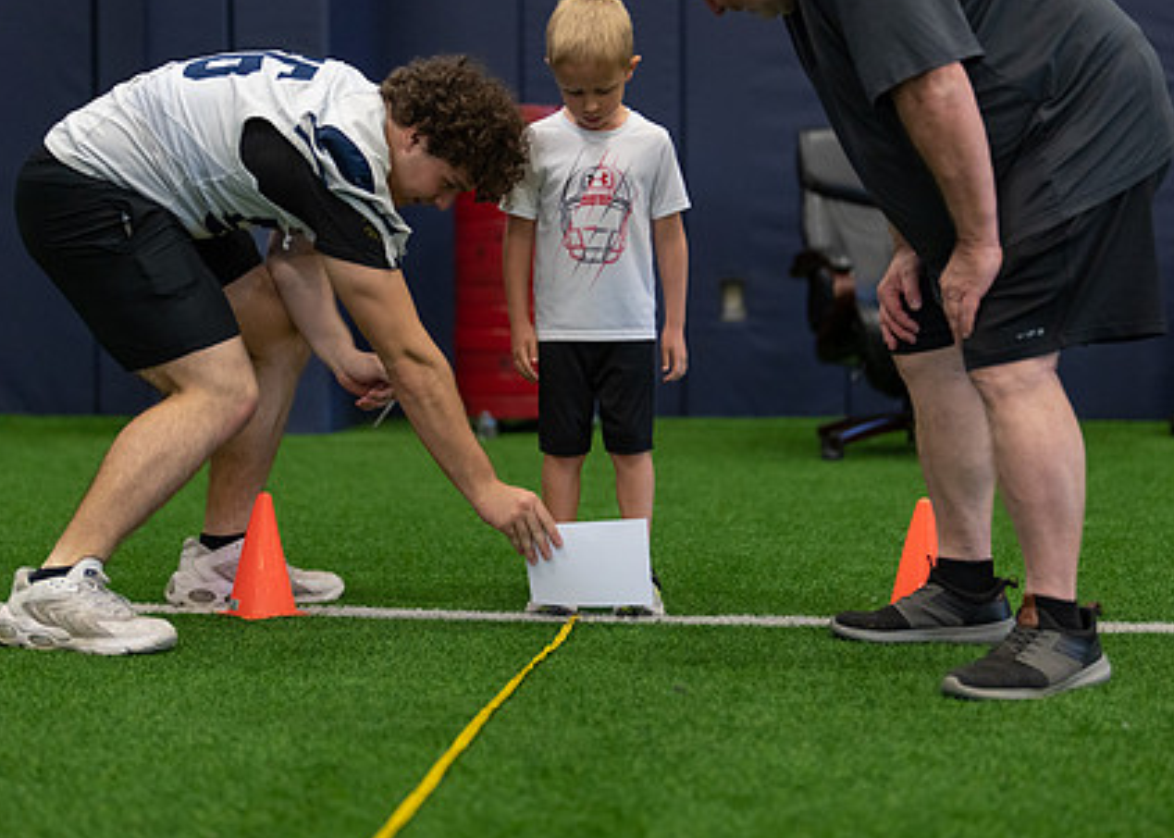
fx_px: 2467
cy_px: 290
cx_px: 544
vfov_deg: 19.2
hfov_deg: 26.8
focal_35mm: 74
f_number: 1.2
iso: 1250
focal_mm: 50
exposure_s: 1/1000
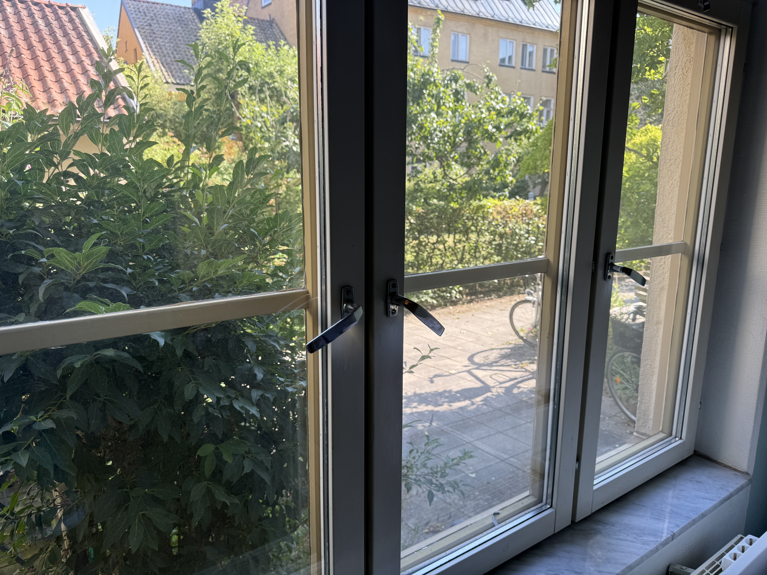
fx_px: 532
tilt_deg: -10.6
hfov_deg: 71.6
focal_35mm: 24
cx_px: 384
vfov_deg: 56.8
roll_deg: +0.0
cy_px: 288
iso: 80
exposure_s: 1/319
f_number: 1.78
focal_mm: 6.76
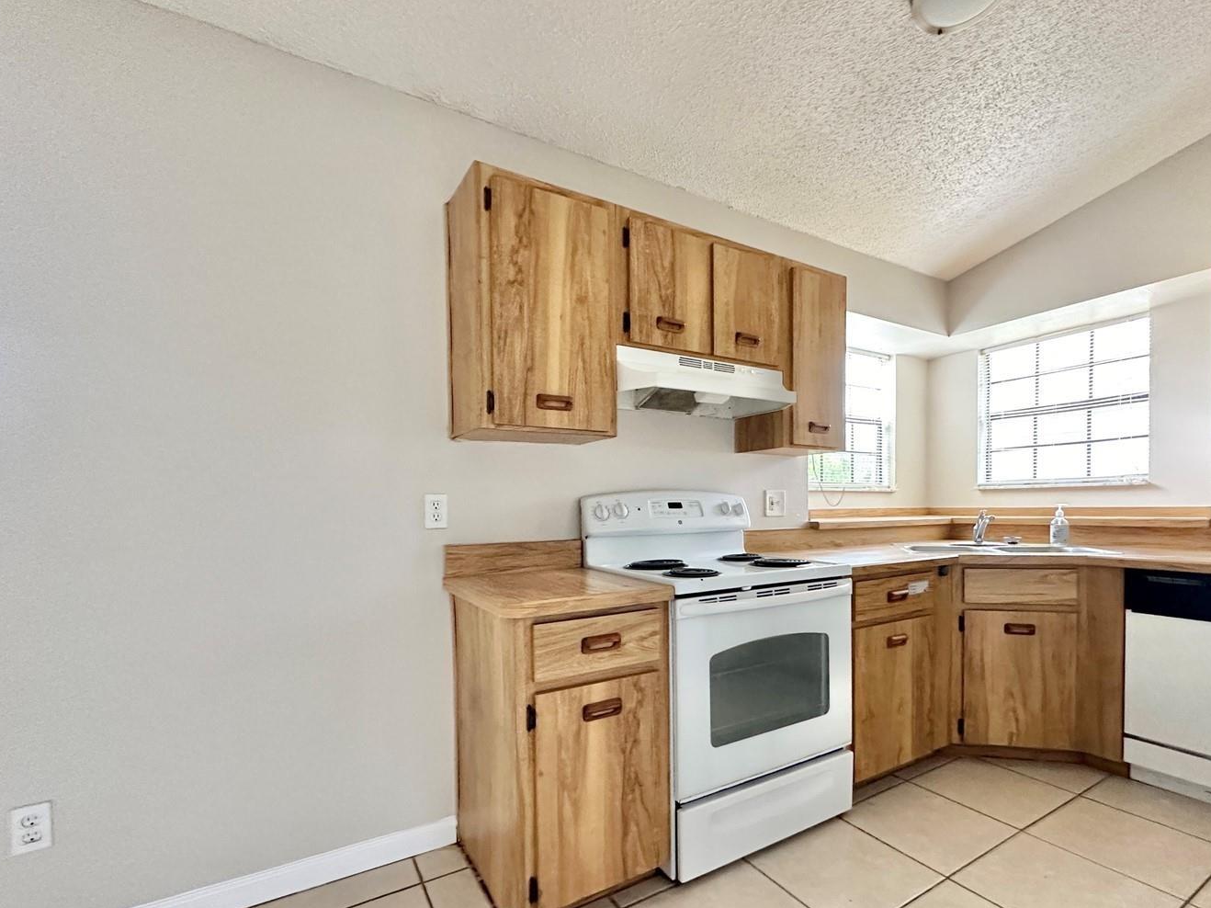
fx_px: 595
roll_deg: +0.6
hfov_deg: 90.8
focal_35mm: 17
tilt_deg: -1.5
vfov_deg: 74.3
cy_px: 520
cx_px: 662
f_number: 2.2
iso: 640
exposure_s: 1/60
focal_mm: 2.22
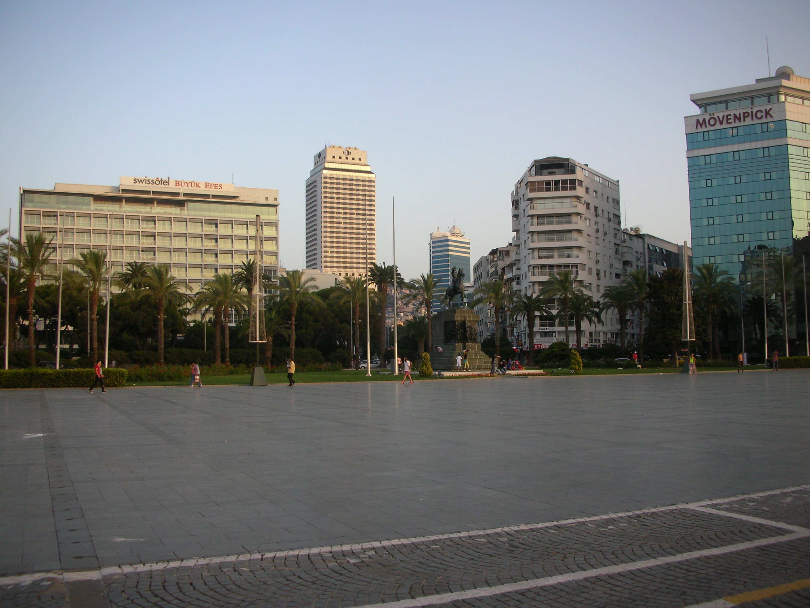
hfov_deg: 52.6
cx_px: 405
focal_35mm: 35
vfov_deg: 40.7
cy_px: 304
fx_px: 819
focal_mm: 5.8
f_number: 3
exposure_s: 1/163
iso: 50
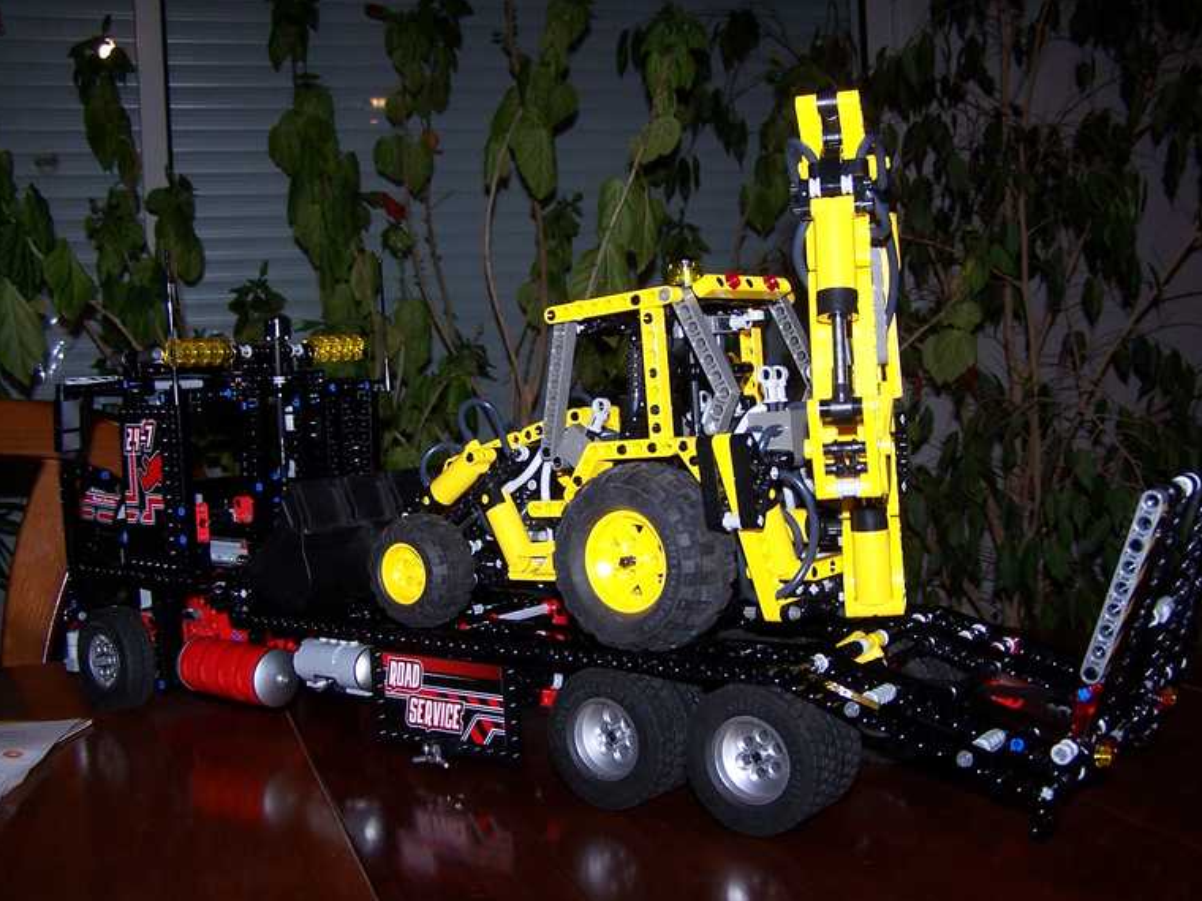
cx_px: 623
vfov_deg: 36.0
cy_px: 446
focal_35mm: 40
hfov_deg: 46.8
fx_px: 1389
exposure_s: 1/60
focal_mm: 6.3
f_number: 2.8
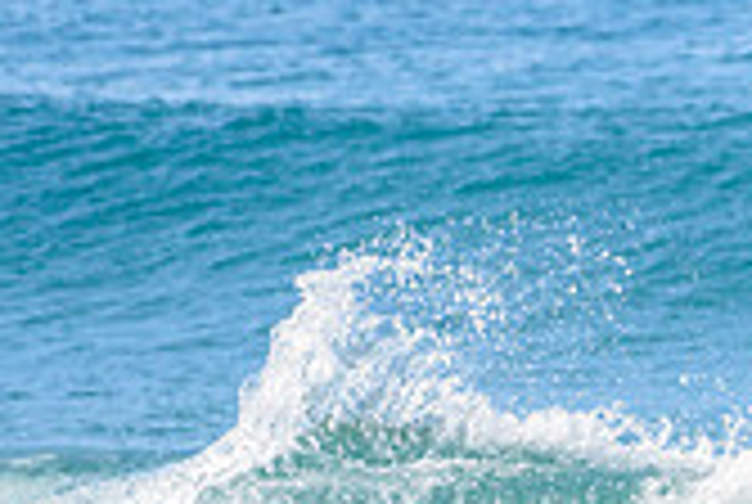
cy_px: 551
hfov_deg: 1.0
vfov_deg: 0.6
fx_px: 44488
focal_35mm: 2126
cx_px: 1129
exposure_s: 1/4000
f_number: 5.6
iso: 450
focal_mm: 500
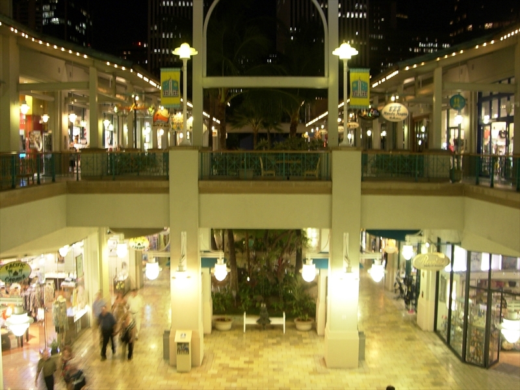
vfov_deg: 37.7
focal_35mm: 38
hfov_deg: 49.0
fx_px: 571
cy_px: 195
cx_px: 260
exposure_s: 1/2.5
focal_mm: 6.2
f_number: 2.7
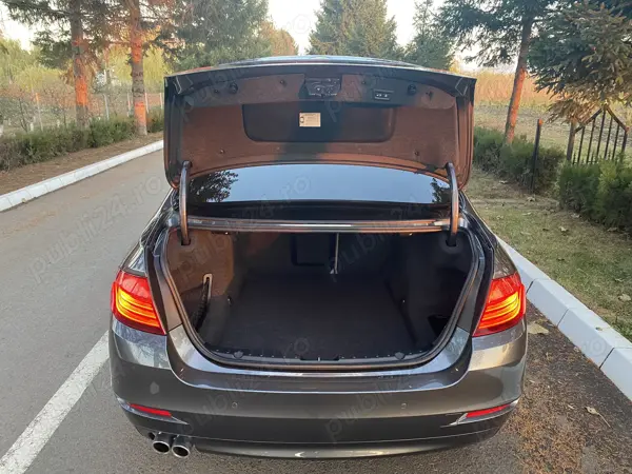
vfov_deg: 53.1
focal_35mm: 26
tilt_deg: -18.6
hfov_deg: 67.3
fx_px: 475
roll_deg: -0.1
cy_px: 237
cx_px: 316
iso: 160
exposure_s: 1/60
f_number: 1.8
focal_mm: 4.25
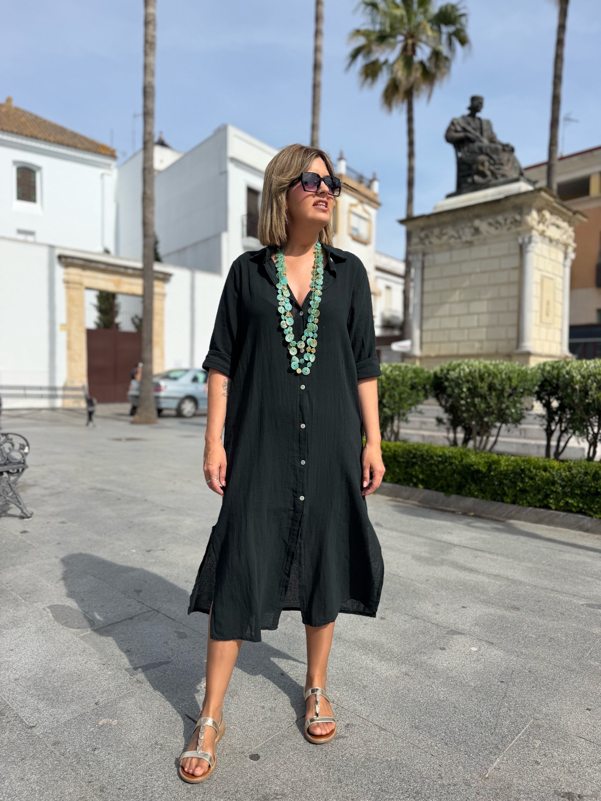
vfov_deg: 71.6
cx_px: 300
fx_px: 556
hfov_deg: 56.8
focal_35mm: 24
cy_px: 400
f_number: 1.78
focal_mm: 6.76
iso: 80
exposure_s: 1/5714
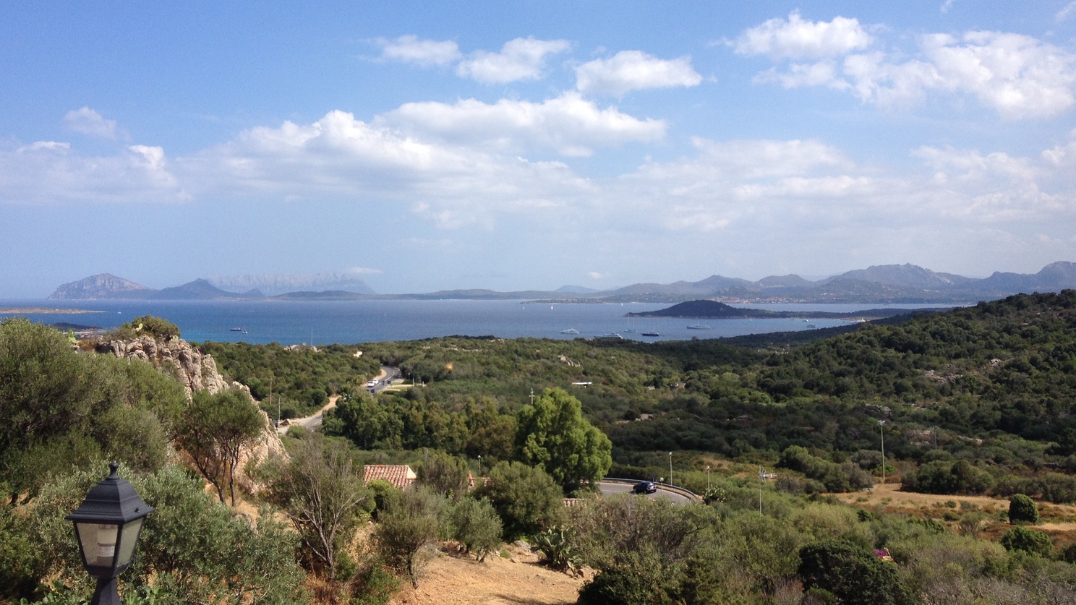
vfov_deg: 28.8
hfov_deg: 49.4
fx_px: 1170
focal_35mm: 41
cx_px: 505
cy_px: 190
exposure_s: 1/1972
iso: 50
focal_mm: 4.28
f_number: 2.4
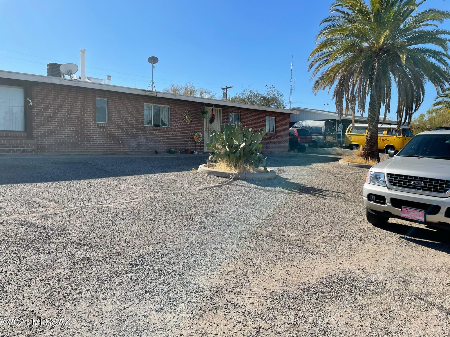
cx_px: 225
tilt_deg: -3.7
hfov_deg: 67.3
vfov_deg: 53.0
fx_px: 338
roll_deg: -1.1
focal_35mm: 26
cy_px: 168
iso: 32
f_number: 1.6
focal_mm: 4.2
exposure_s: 1/3205
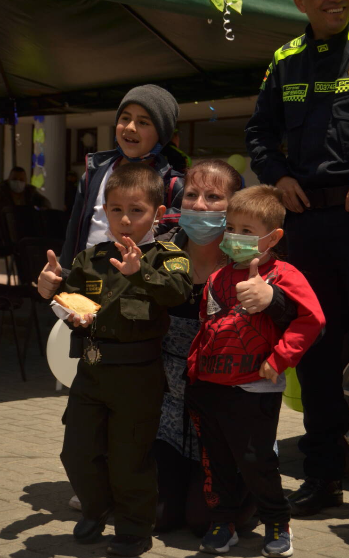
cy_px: 280
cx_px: 174
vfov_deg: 29.0
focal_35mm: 71
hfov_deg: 18.3
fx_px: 1081
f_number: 5.6
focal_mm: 46
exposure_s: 1/4000
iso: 320
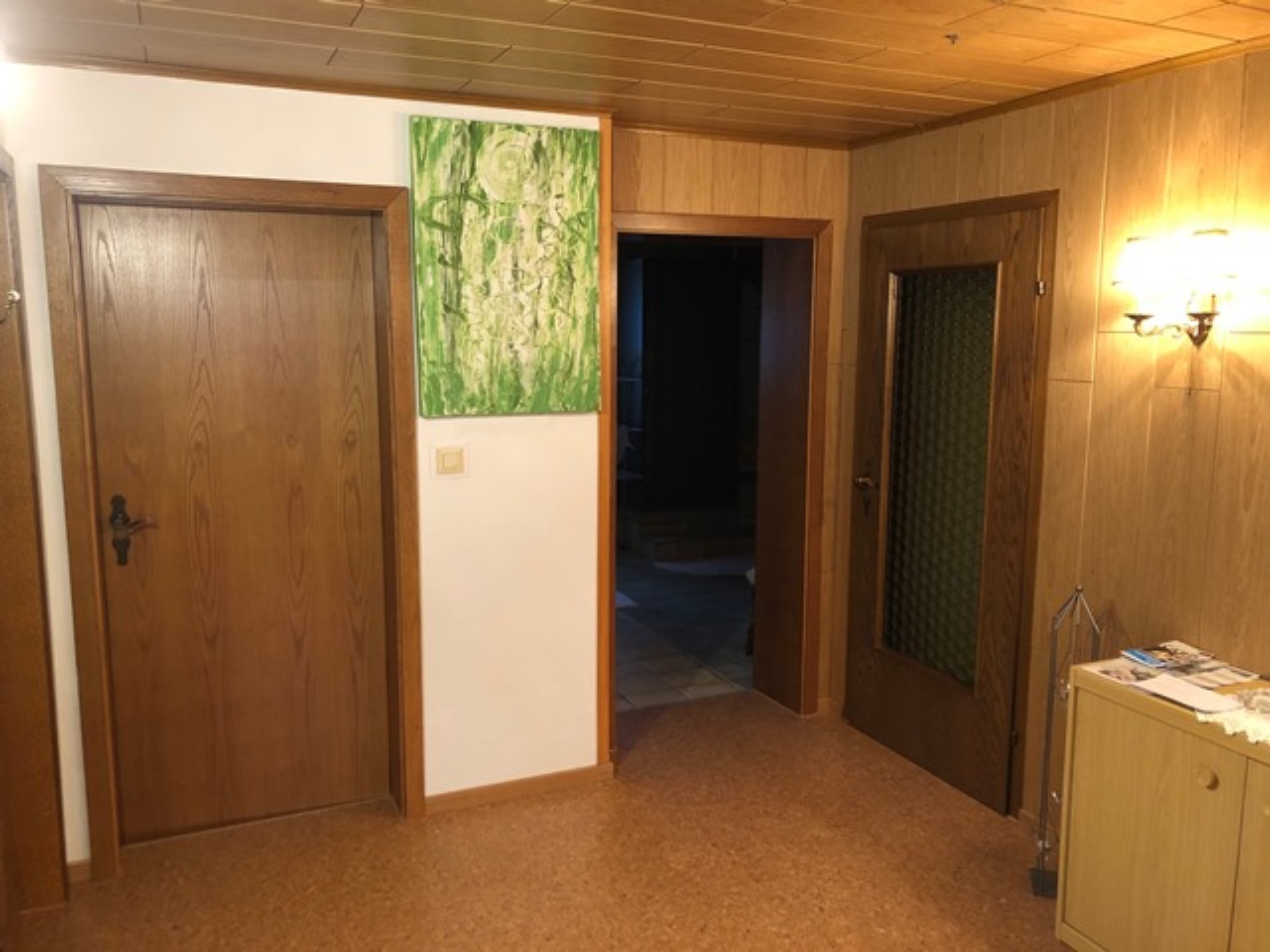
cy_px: 476
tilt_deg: -8.4
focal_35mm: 28
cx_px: 635
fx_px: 1027
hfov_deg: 63.4
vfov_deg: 49.7
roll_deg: -0.4
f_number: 1.8
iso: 100
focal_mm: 3.99
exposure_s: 1/9
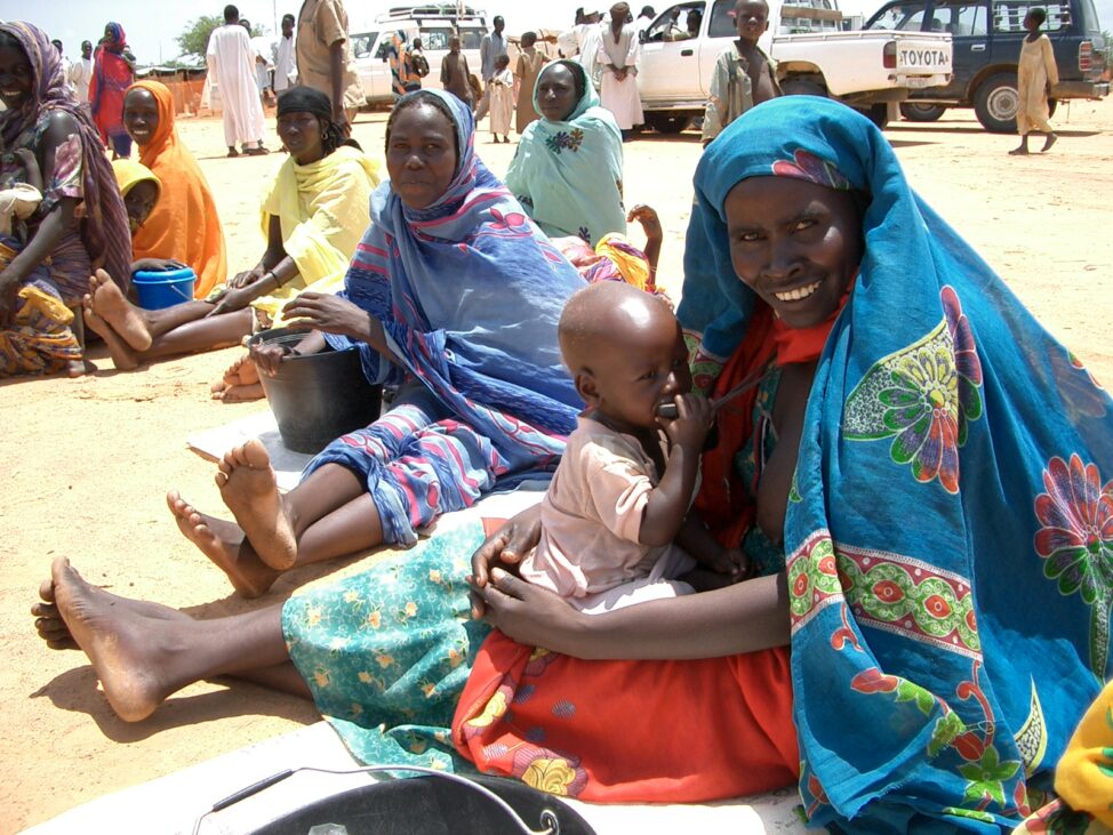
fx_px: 1126
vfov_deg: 40.7
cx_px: 556
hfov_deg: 52.6
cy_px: 418
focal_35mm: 35
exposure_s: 1/800
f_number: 2.6
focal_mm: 5.8
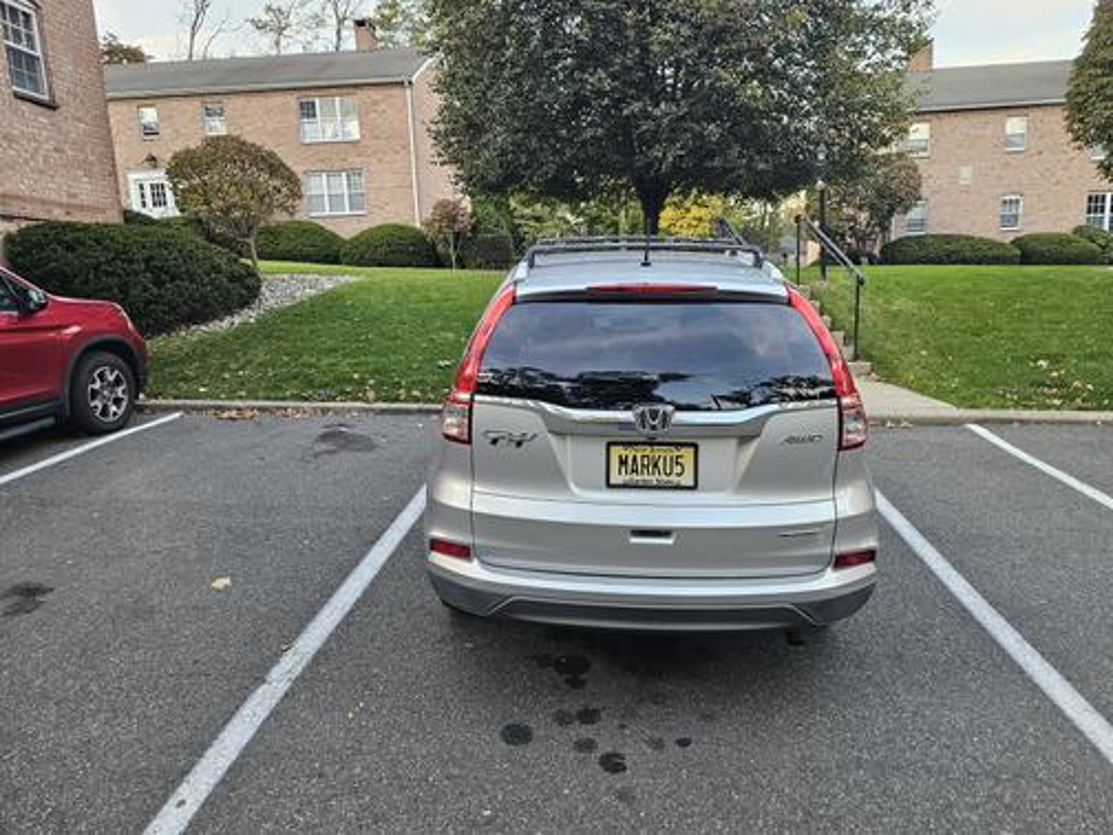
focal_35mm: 23
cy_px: 418
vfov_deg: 58.9
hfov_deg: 73.9
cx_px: 556
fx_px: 740
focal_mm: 6.3
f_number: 1.7
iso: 250
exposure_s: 1/120
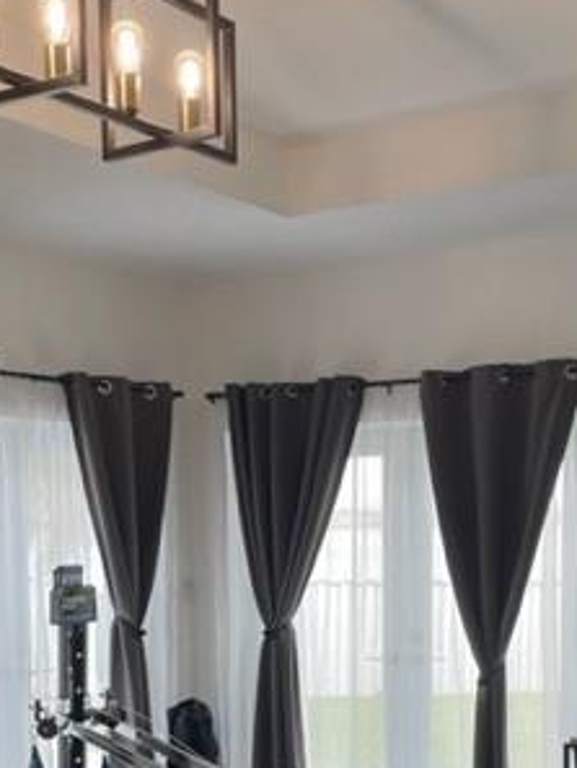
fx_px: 1244
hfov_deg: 26.1
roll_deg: +0.8
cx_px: 277
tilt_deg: -5.2
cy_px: 628
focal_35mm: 56
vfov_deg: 33.2
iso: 32
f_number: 1.6
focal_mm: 5.1
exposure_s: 1/125
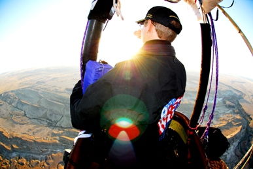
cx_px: 126
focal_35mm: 16
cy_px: 84
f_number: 4.5
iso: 100
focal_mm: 10.5
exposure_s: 1/60
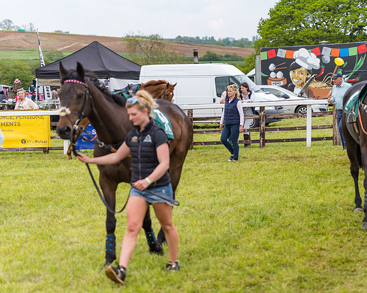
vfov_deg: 12.8
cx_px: 211
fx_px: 1306
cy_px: 148
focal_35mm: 120
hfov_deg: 16.0
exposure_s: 1/160
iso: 50
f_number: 4
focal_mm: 105
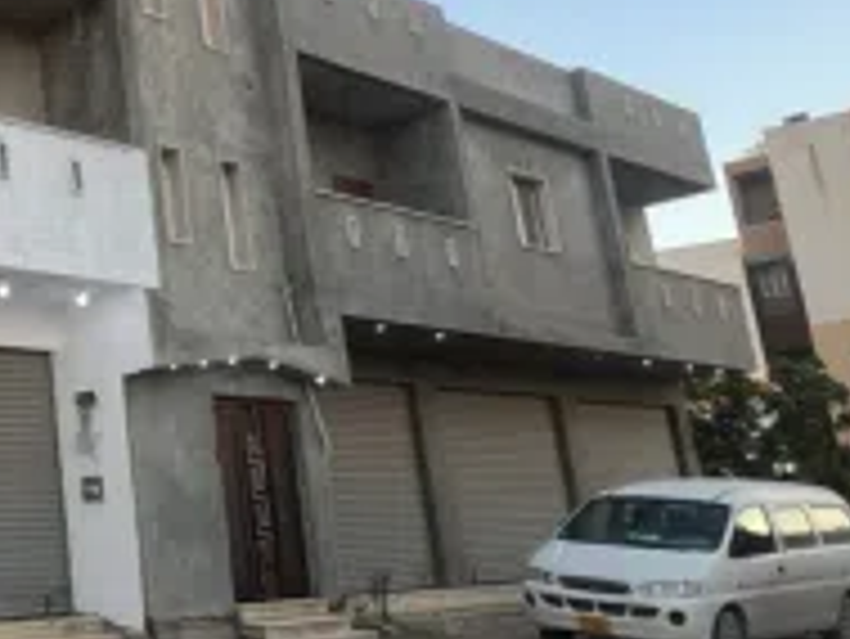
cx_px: -202
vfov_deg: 32.9
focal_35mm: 44
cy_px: 288
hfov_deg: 33.6
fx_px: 1081
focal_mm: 1.57
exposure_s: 1/109
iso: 32
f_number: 1.8
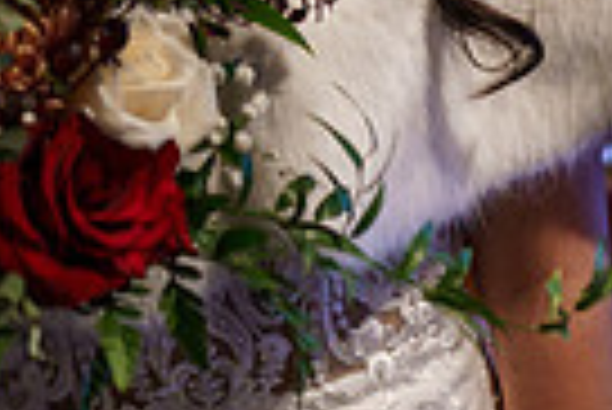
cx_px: -7
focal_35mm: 164
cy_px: -432
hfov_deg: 12.4
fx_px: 2791
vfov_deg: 8.0
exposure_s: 1/200
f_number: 2
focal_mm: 35
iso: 500
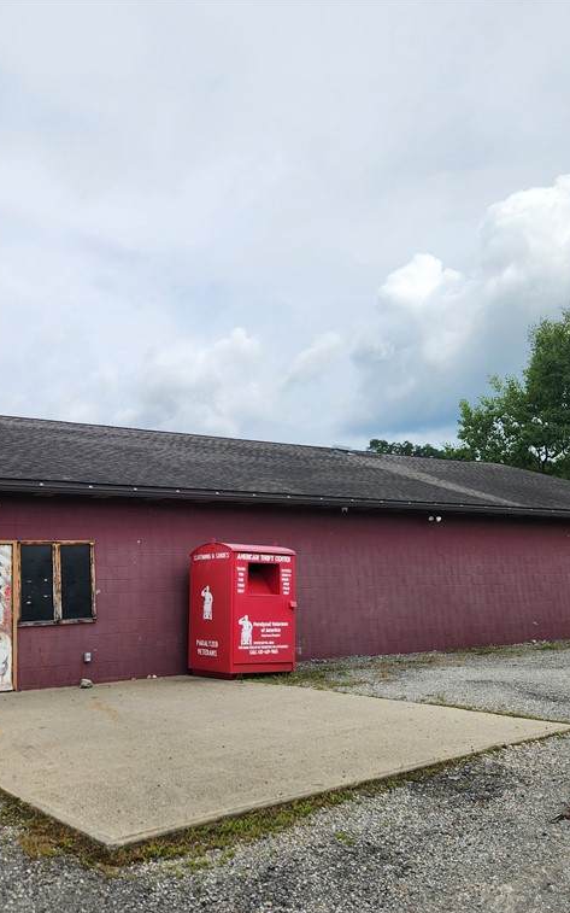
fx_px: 820
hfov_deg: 38.2
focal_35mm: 33
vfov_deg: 58.1
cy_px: 460
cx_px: 234
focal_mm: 5.4
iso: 20
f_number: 1.8
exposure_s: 1/2607
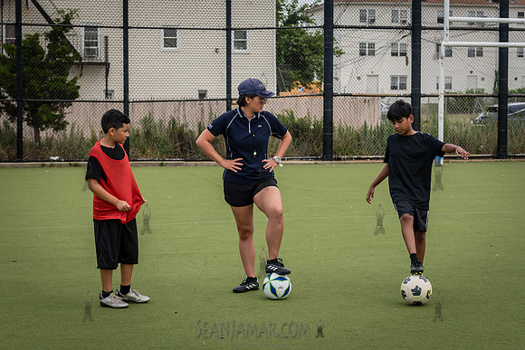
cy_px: 163
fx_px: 1124
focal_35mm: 77
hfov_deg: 26.3
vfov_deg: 17.7
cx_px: 245
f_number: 4
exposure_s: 1/1250
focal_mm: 55
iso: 250
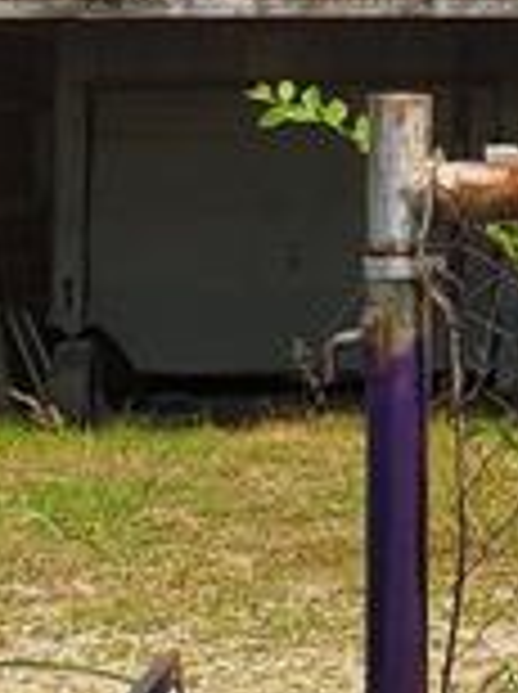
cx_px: 991
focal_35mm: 173
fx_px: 3461
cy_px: -135
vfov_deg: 11.2
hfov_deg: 8.2
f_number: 2.4
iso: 50
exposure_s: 1/1672
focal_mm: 4.3
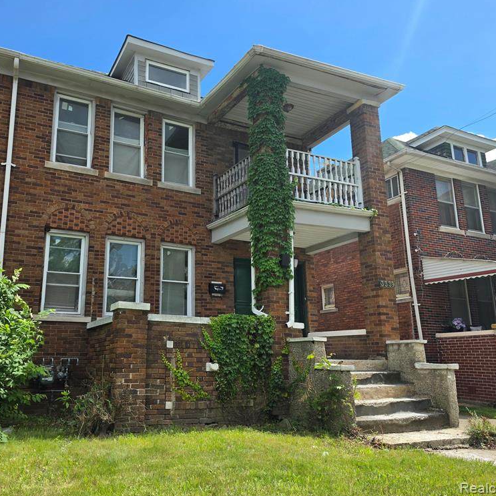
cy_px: 242
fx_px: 454
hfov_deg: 56.6
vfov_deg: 57.3
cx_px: 186
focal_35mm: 28
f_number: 1.4
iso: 64
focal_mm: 6.5
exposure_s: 1/3778
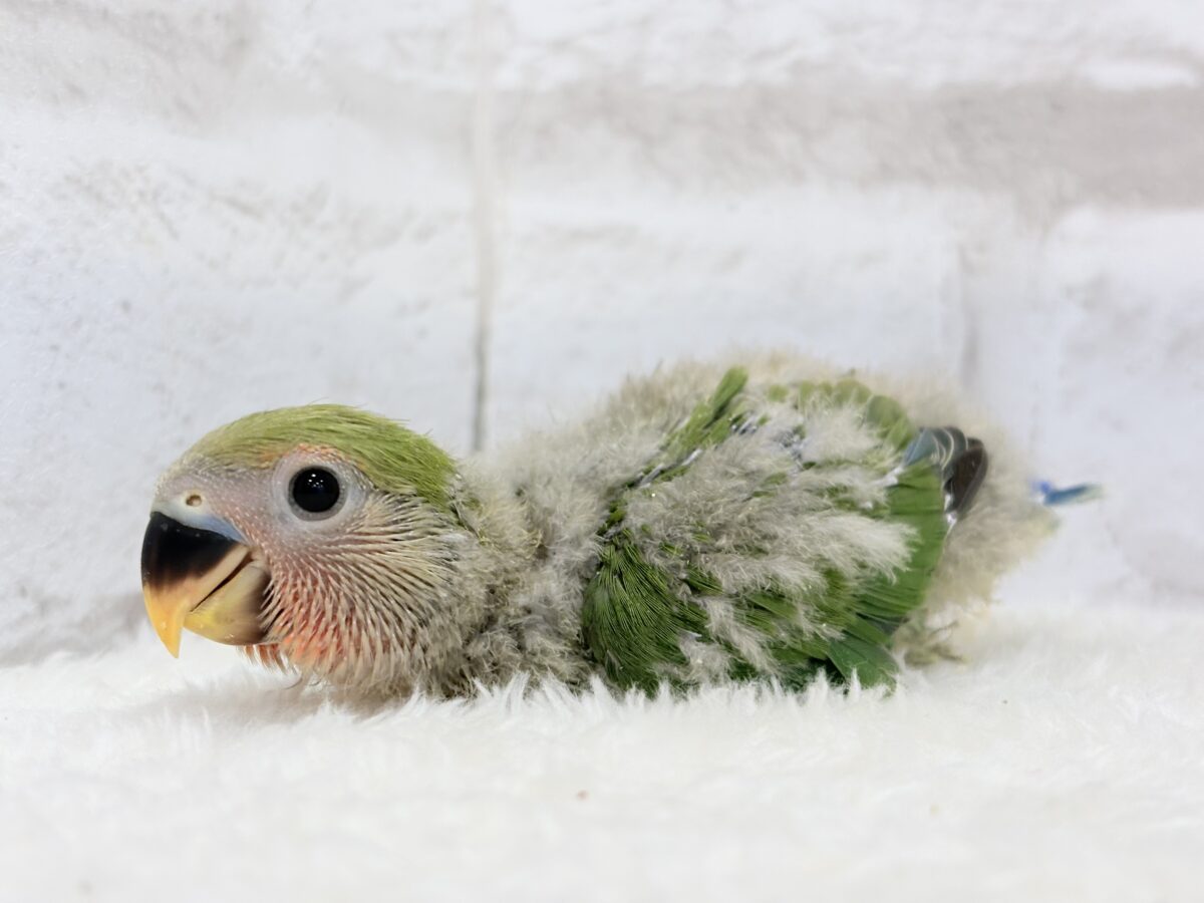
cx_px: 602
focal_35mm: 52
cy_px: 452
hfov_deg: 36.8
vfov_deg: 28.0
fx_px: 1809
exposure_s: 1/100
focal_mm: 5.96
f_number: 1.6
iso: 100
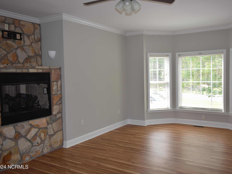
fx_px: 221
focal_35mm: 33
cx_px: 124
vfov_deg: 43.0
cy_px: 87
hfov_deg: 55.3
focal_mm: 20
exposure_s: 1/125
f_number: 5.6
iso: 320
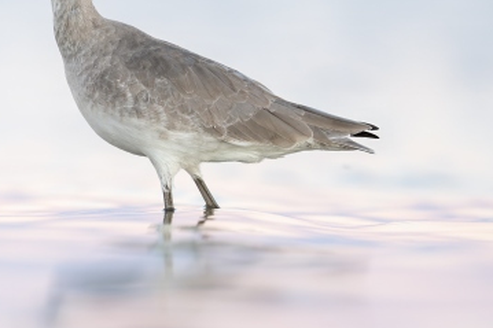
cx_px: -43
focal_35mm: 1336
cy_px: 94
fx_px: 18287
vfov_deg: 1.0
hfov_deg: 1.5
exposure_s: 1/200
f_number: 4
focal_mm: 600
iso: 1600
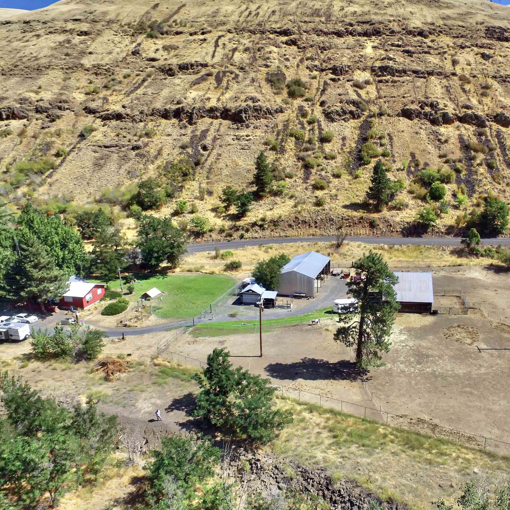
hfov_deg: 63.7
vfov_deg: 65.0
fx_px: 400
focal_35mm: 24
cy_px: 254
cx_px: 332
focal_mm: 3.61
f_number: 2.8
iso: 100
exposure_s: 1/485
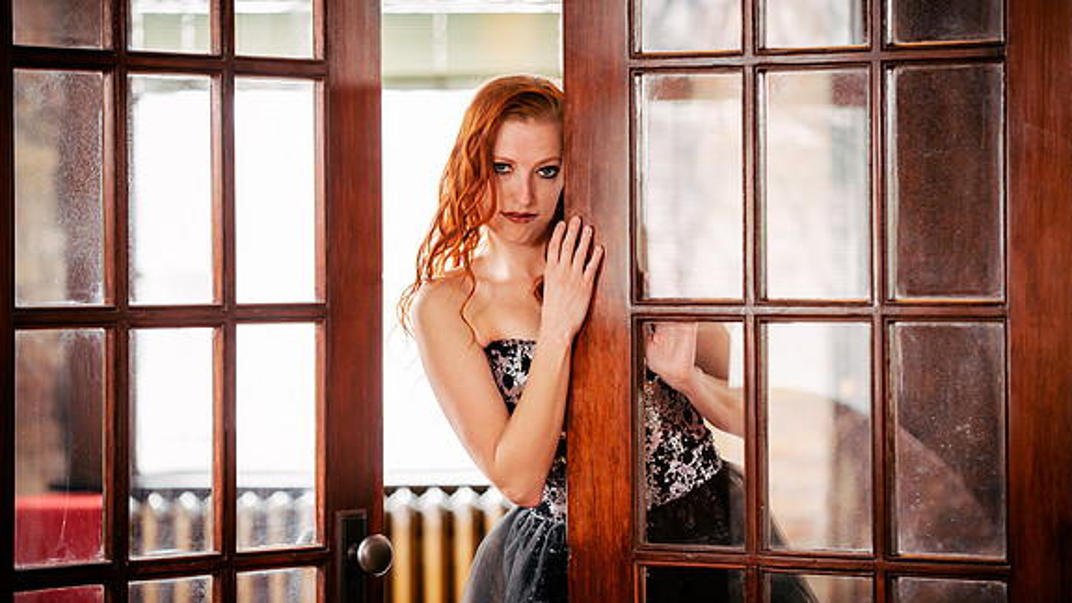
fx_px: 3894
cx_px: 538
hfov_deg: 15.7
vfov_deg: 8.9
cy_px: 285
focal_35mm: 137
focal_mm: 130
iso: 800
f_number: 3.2
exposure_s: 1/125
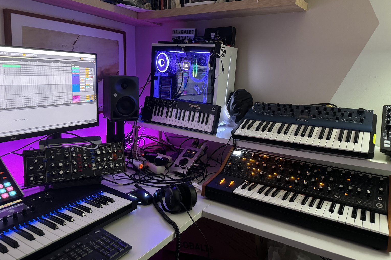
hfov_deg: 69.4
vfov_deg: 49.4
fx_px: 282
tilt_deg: -7.5
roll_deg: -1.4
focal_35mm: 26
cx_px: 197
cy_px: 113
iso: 640
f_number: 1.78
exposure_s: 1/33
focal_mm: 6.86
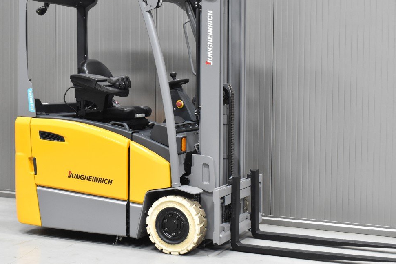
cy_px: 107
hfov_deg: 31.8
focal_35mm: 63
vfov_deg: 21.6
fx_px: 693
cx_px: 170
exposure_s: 1/25
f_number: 6.3
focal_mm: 34
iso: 1600
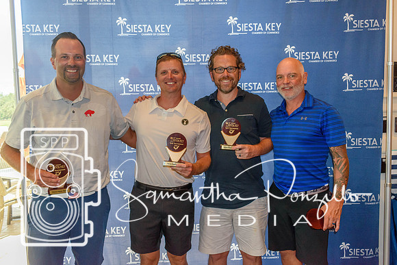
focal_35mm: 32
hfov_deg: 59.5
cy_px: 132
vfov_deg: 41.7
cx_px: 198
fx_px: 347
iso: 800
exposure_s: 1/100
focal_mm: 21
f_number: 5
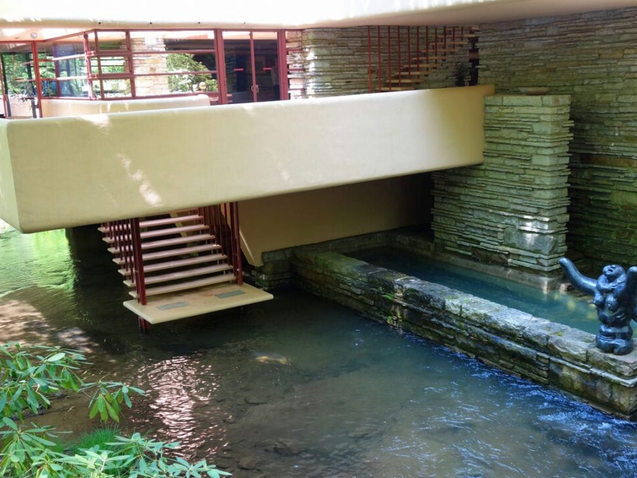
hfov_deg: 45.7
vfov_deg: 35.2
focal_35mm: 41
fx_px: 755
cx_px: 349
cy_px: 242
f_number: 2.8
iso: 125
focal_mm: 13.25
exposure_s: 1/60
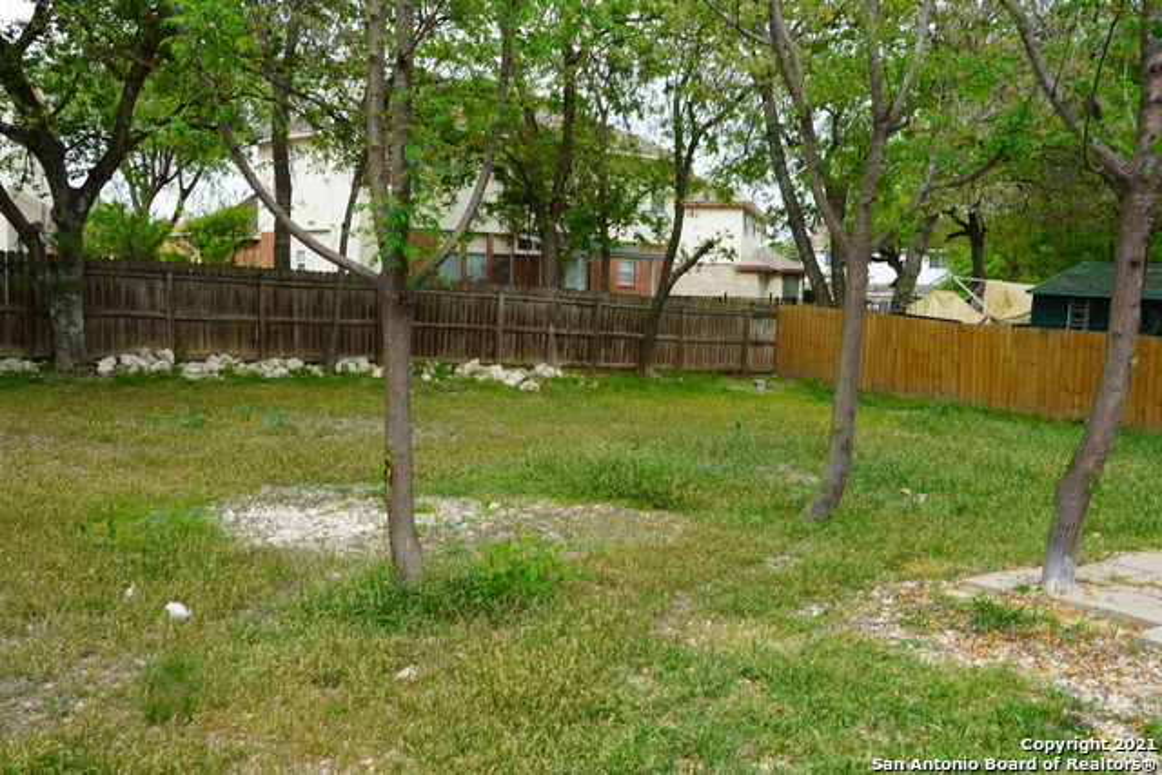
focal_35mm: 33
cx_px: 581
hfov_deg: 57.2
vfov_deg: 40.0
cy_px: 388
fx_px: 1065
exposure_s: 1/100
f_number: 6.3
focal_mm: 22
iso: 100
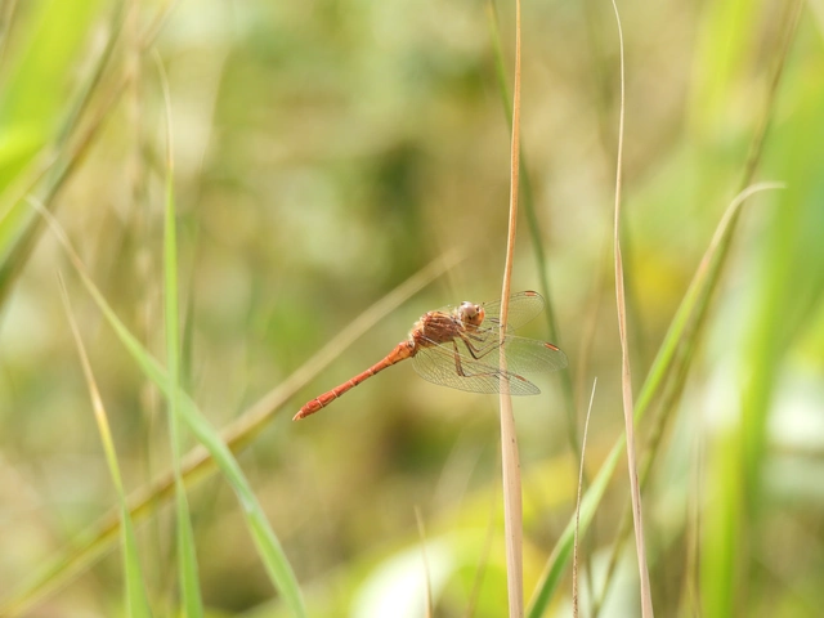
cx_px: 412
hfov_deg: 3.6
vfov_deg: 2.7
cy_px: 309
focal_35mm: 550
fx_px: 13092
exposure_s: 1/160
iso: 100
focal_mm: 98.1
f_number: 5
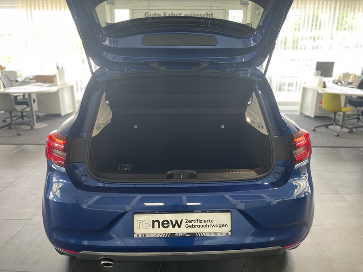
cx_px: 182
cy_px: 136
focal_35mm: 26
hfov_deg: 67.3
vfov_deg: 53.1
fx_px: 273
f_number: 1.6
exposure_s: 1/100
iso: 100
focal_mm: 4.2
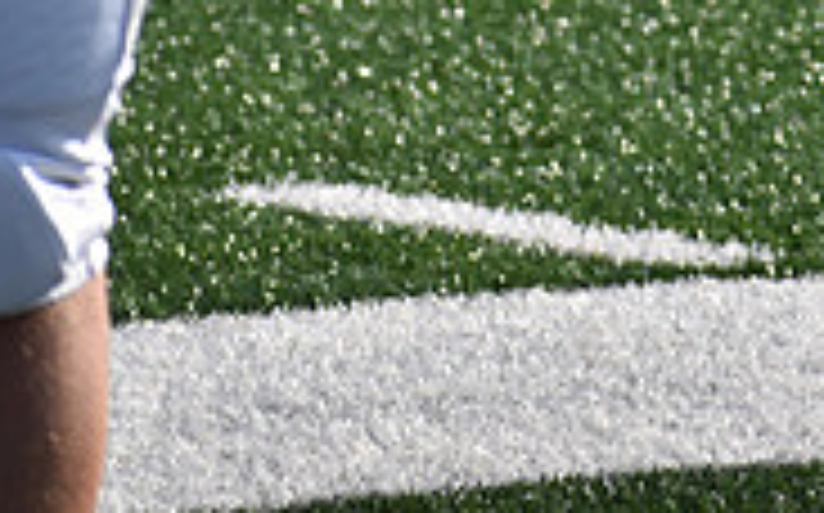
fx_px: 17388
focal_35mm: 775
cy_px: -783
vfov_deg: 1.7
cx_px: 772
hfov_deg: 2.7
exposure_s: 1/1600
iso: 400
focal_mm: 160
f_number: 6.3
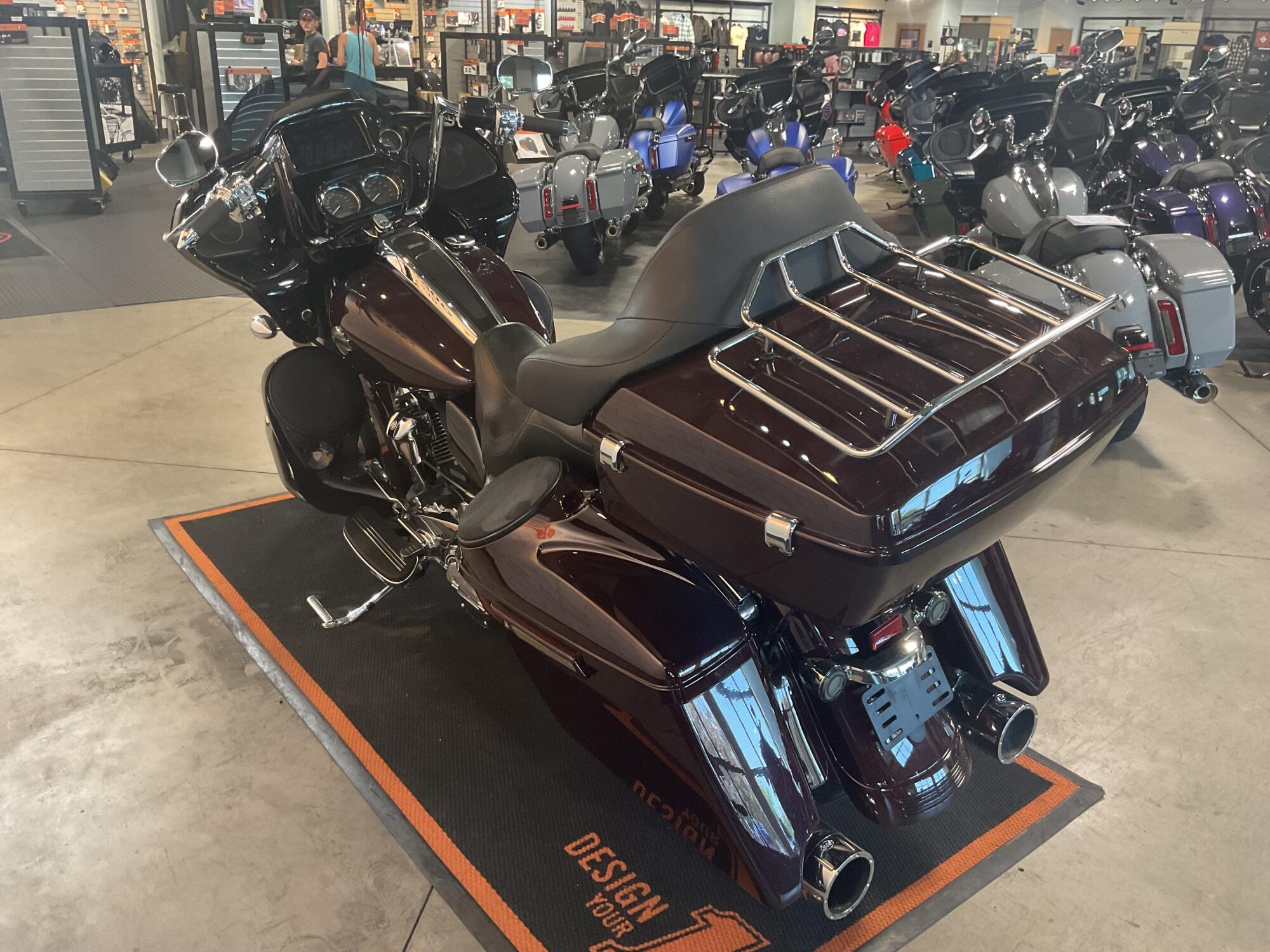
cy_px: 476
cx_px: 635
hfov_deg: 61.7
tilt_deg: -22.6
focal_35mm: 29
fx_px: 1064
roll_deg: -0.4
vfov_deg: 48.2
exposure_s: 1/50
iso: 125
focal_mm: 3
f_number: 1.8
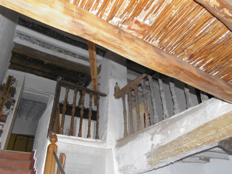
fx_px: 194
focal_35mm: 29
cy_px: 87
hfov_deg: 61.7
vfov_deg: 48.2
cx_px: 116
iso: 200
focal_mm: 5.3
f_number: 3.2
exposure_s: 1/60
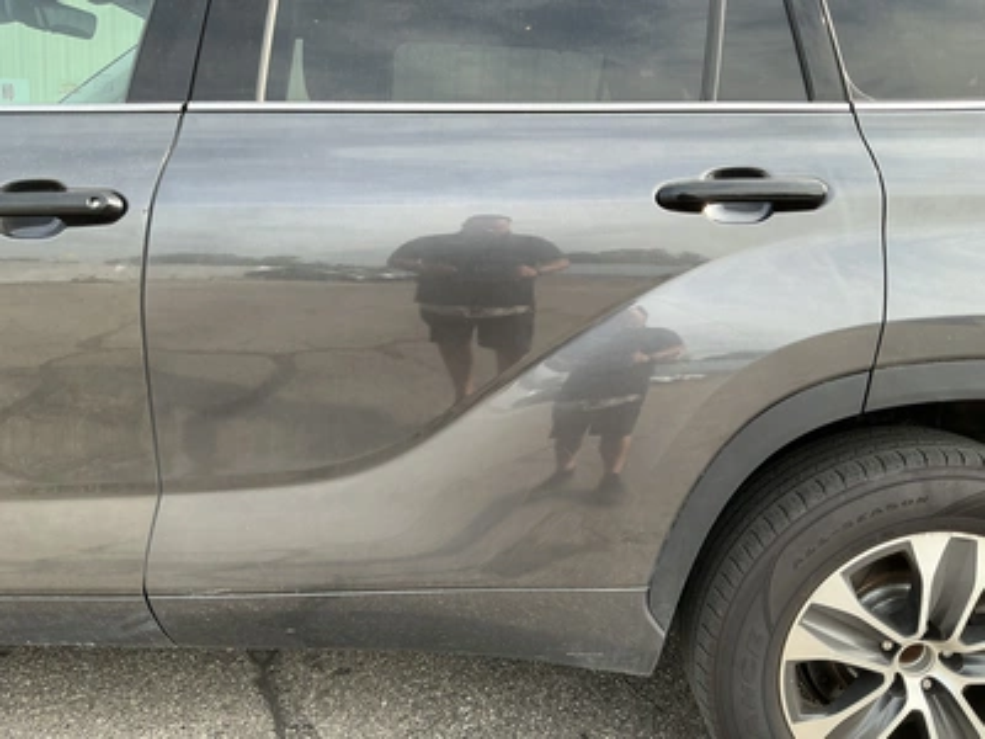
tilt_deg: -11.0
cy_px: 370
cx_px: 492
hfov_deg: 63.4
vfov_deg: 49.7
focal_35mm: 28
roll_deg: -4.2
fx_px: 797
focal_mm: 3
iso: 20
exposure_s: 1/222
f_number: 1.8
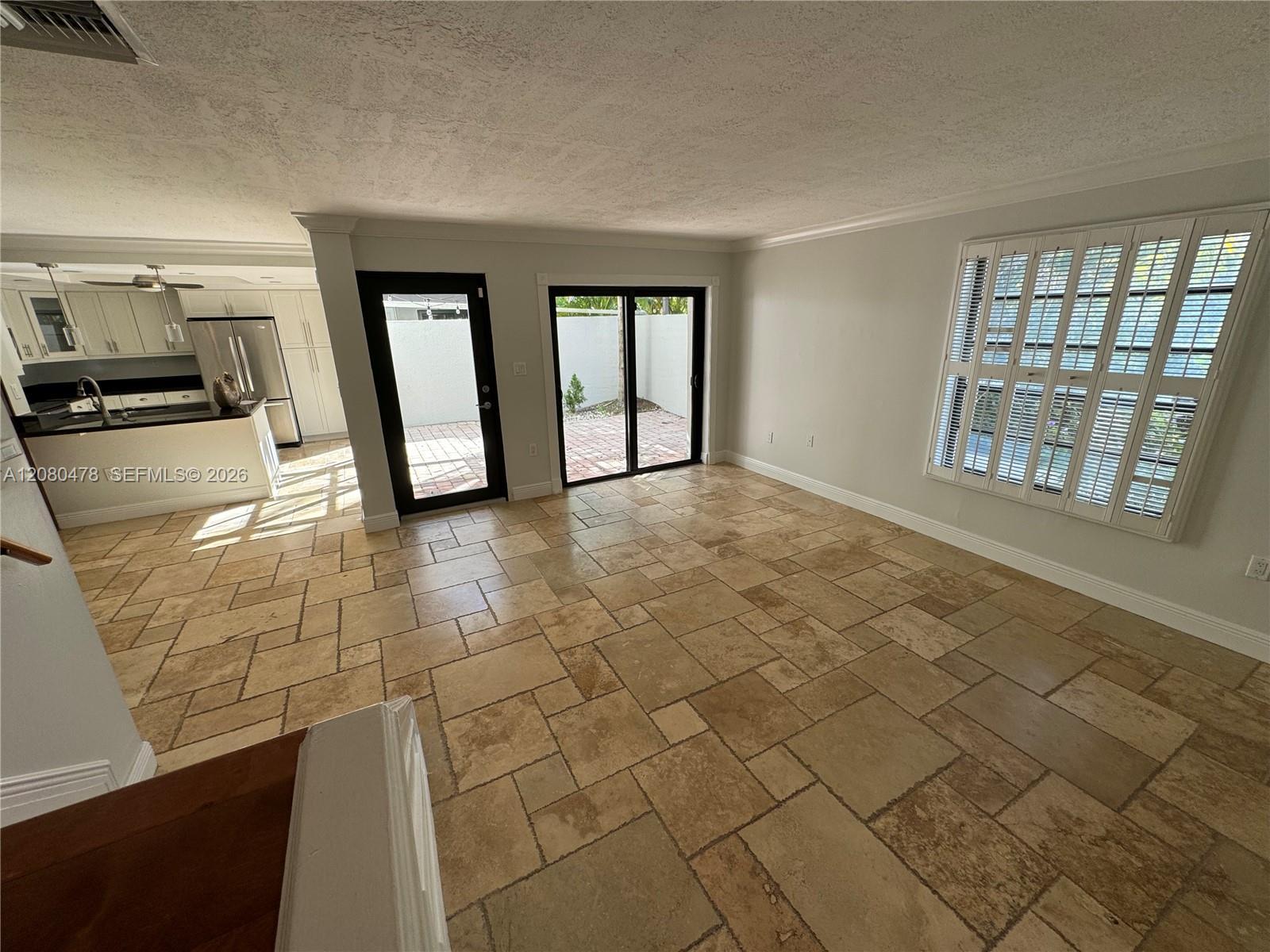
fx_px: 514
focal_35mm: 14
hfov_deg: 102.1
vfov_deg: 85.7
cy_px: 476
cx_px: 635
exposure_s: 1/99
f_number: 2.2
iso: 40
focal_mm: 2.22
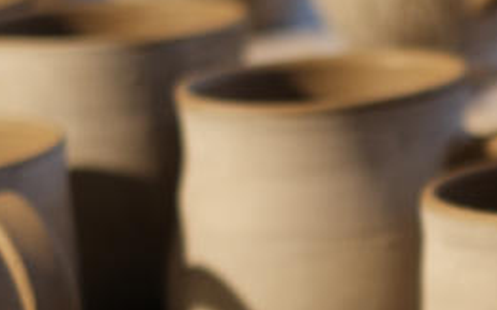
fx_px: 3358
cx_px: 647
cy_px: 283
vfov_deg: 5.3
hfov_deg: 8.3
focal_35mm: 248
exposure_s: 1/52
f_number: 1.4
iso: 320
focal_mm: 35
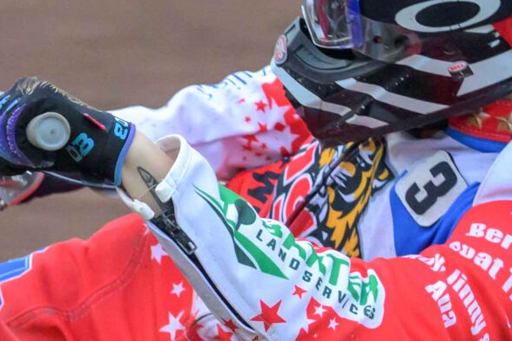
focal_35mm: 1045
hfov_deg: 2.0
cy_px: 375
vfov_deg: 1.3
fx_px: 14861
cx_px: 257
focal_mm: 160
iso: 2000
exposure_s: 1/500
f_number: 4.8
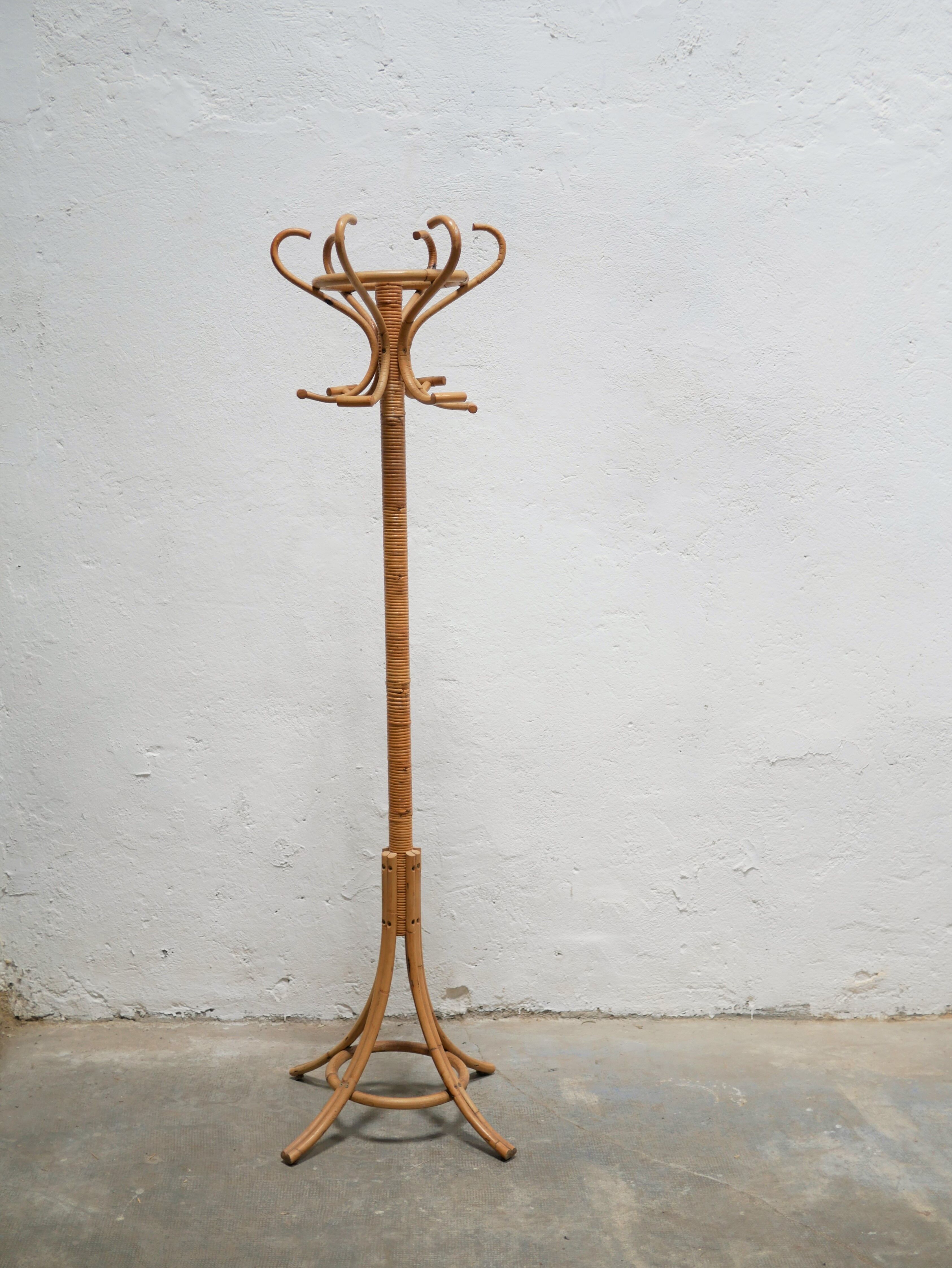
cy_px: 634
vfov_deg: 46.8
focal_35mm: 40
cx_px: 476
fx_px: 1466
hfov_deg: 36.0
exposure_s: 1/60
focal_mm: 20
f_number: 1.7
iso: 250
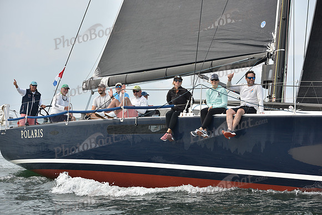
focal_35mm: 80
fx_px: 716
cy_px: 108
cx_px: 161
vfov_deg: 17.1
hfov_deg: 25.4
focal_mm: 80
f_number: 4.5
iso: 250
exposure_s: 1/640
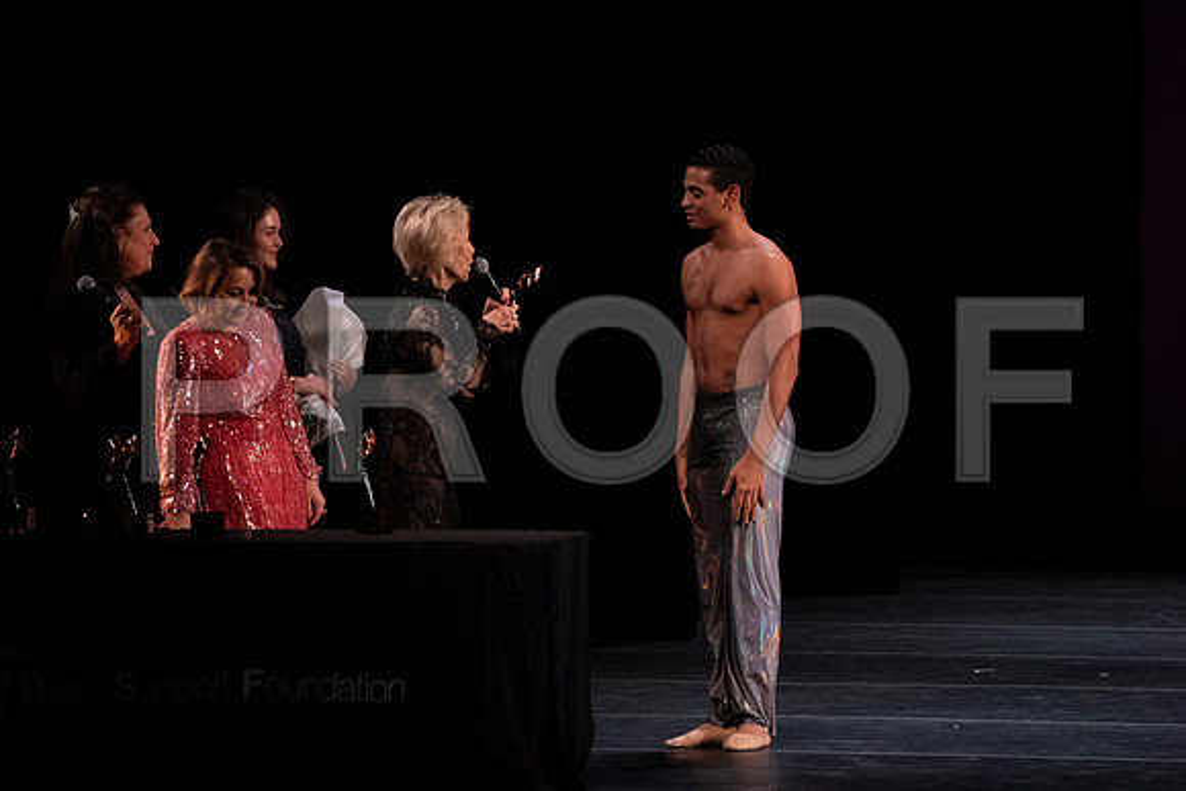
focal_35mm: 376
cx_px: 593
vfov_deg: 3.7
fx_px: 12389
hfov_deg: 5.5
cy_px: 396
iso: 12800
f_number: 11
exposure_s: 1/320
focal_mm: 376
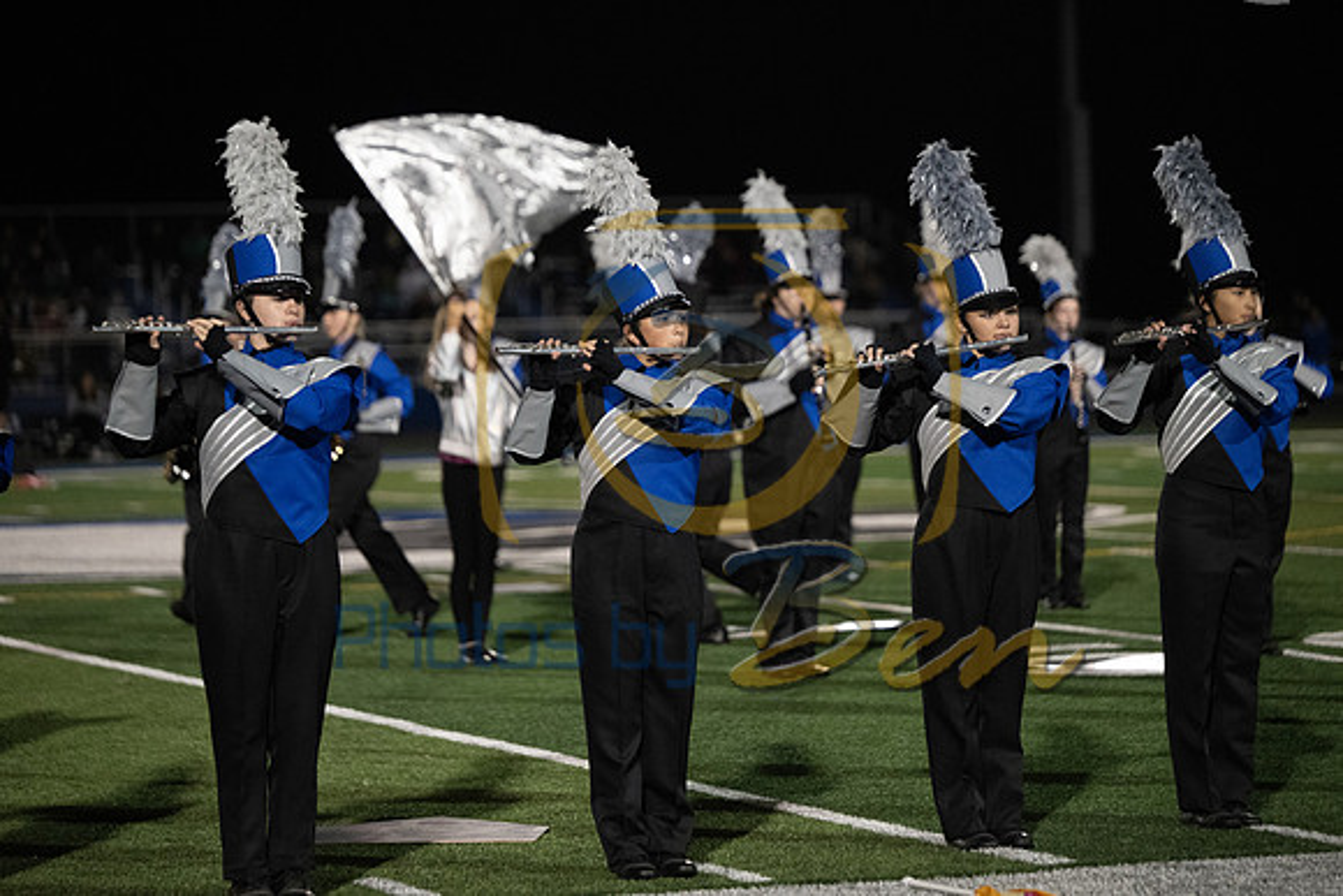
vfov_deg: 10.6
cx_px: 672
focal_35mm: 130
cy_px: 448
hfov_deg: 15.8
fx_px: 4851
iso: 5000
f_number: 2.8
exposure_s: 1/1250
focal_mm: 130
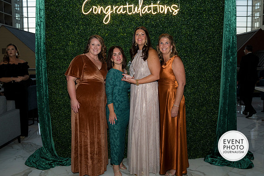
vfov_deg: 42.3
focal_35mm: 31
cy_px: 88
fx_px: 227
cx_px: 132
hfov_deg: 60.3
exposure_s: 1/160
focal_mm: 31
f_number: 5
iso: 500
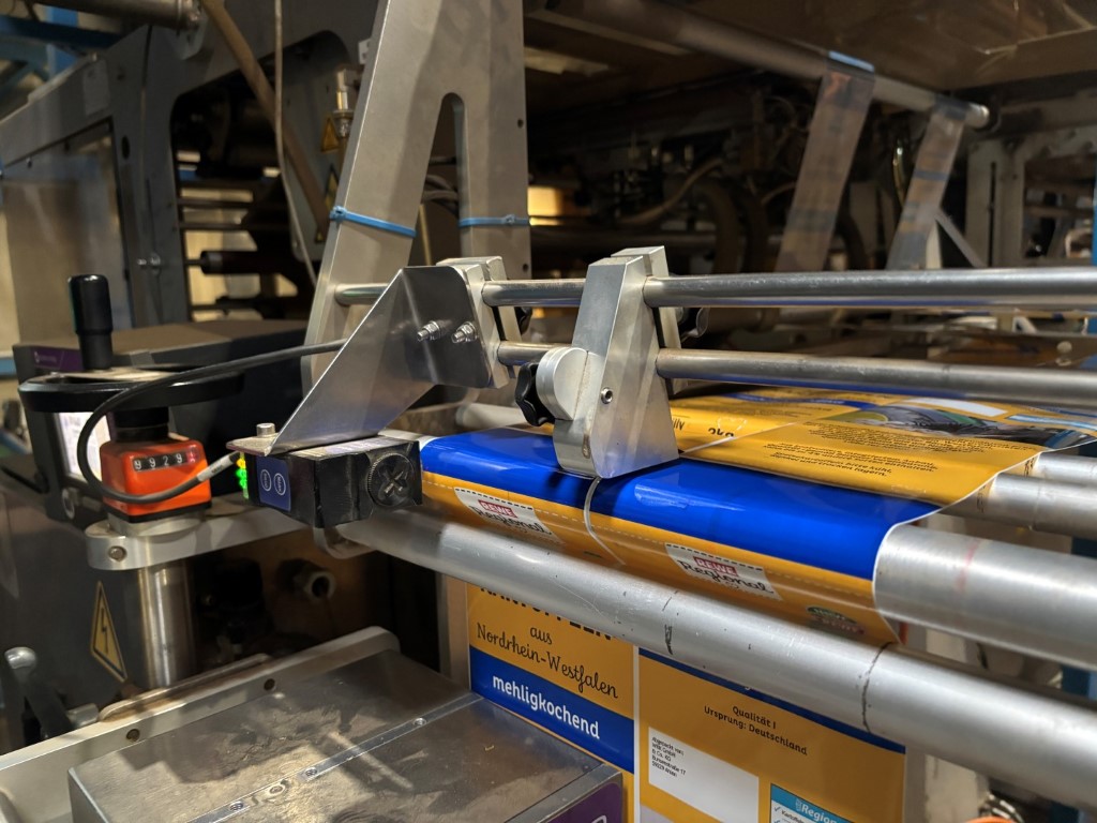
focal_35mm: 26
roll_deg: +2.1
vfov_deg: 53.1
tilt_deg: -8.6
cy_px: 412
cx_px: 548
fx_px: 824
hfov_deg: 67.3
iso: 500
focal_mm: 5.96
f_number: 1.6
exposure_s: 1/25
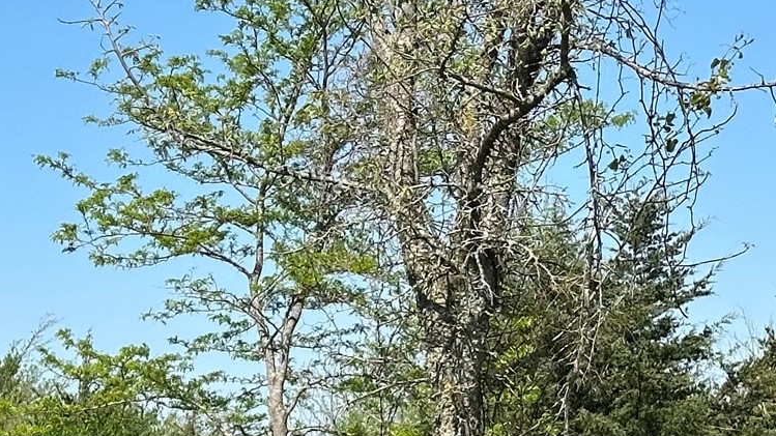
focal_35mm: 143
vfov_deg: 8.3
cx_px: 15
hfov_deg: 14.8
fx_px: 2942
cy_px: 663
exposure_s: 1/3155
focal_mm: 6.86
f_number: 1.78
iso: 64
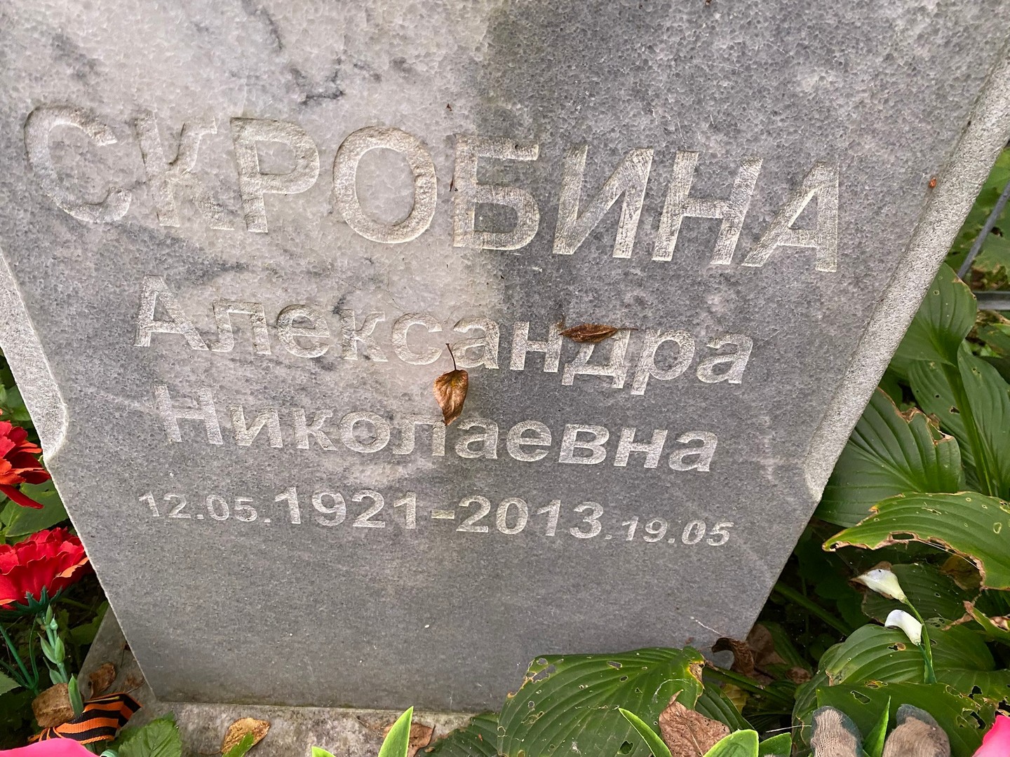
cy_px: 378
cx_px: 505
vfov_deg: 53.1
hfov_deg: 67.3
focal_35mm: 26
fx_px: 759
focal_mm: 4.25
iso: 200
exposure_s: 1/60
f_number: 1.8
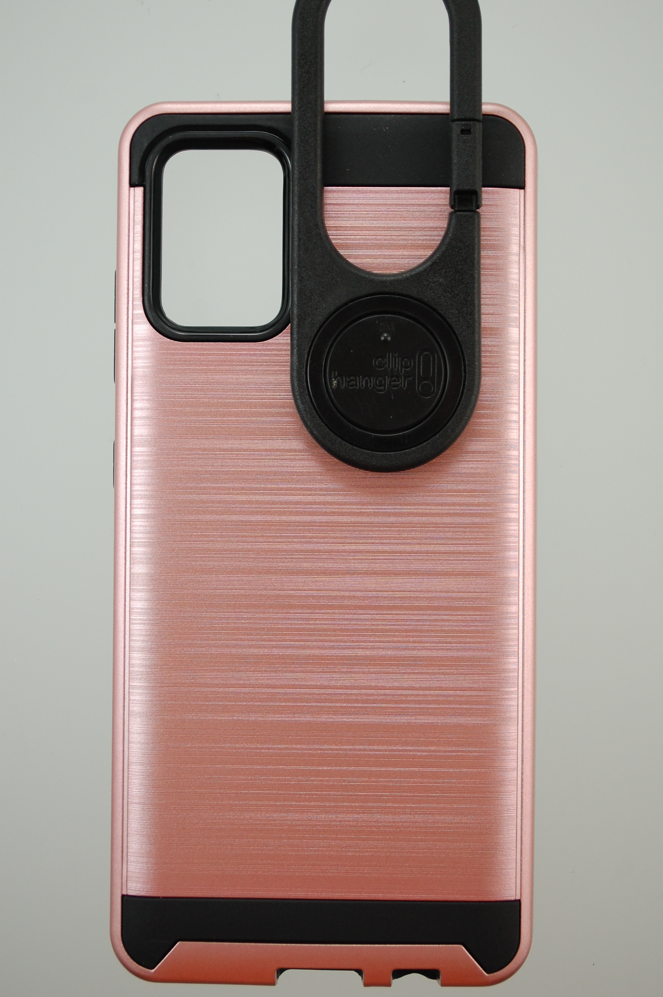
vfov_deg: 32.9
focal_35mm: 61
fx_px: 1689
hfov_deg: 22.2
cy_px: 461
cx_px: 348
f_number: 5.3
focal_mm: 36
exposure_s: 1/50
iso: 400
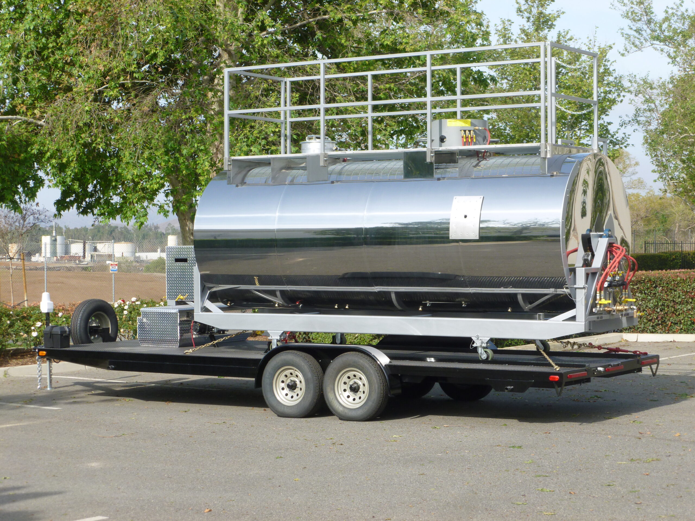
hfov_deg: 26.0
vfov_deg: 19.6
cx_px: 348
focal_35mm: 75
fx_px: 1506
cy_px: 260
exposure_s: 1/320
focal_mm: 13.3
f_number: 4.4
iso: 100
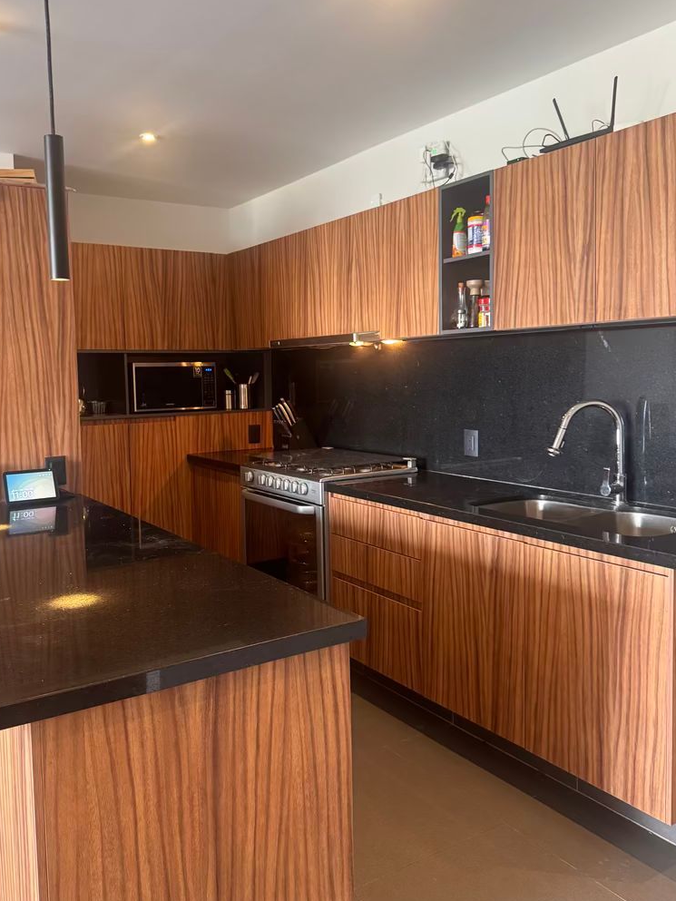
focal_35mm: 29
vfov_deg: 61.6
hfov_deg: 48.0
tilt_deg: -3.6
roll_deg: +1.2
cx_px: 279
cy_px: 426
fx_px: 755
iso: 320
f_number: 1.78
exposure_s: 1/60
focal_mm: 6.76
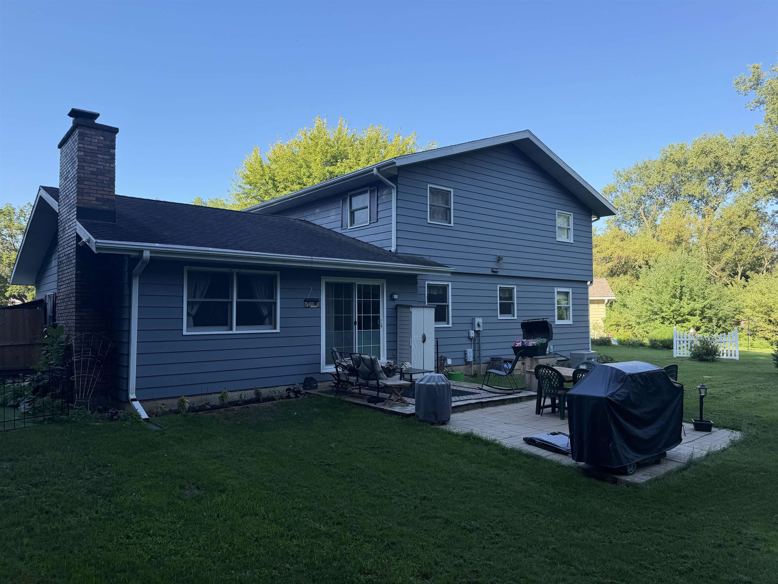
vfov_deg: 56.8
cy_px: 292
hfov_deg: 71.6
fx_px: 539
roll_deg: +0.6
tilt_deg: +2.3
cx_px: 389
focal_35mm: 24
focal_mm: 6.76
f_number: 1.78
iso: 80
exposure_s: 1/1271
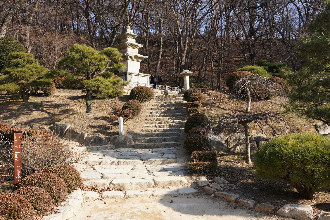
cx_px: 178
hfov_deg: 50.6
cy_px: 101
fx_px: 348
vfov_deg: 35.1
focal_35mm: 38
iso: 100
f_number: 9
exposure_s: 1/100
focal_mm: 34
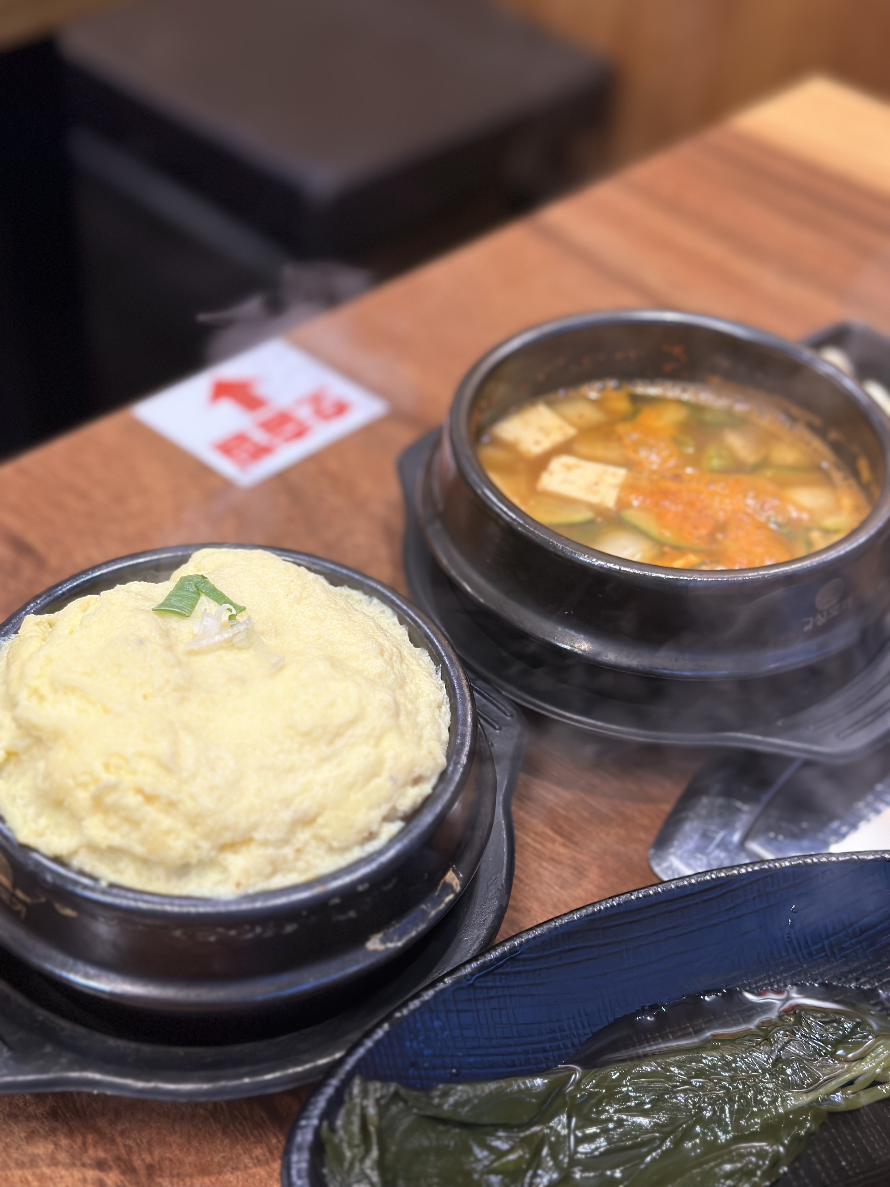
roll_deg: -5.9
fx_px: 1645
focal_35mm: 48
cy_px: 594
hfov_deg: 30.3
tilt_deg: -41.0
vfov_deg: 39.7
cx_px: 445
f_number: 1.78
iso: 160
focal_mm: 6.86
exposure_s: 1/120
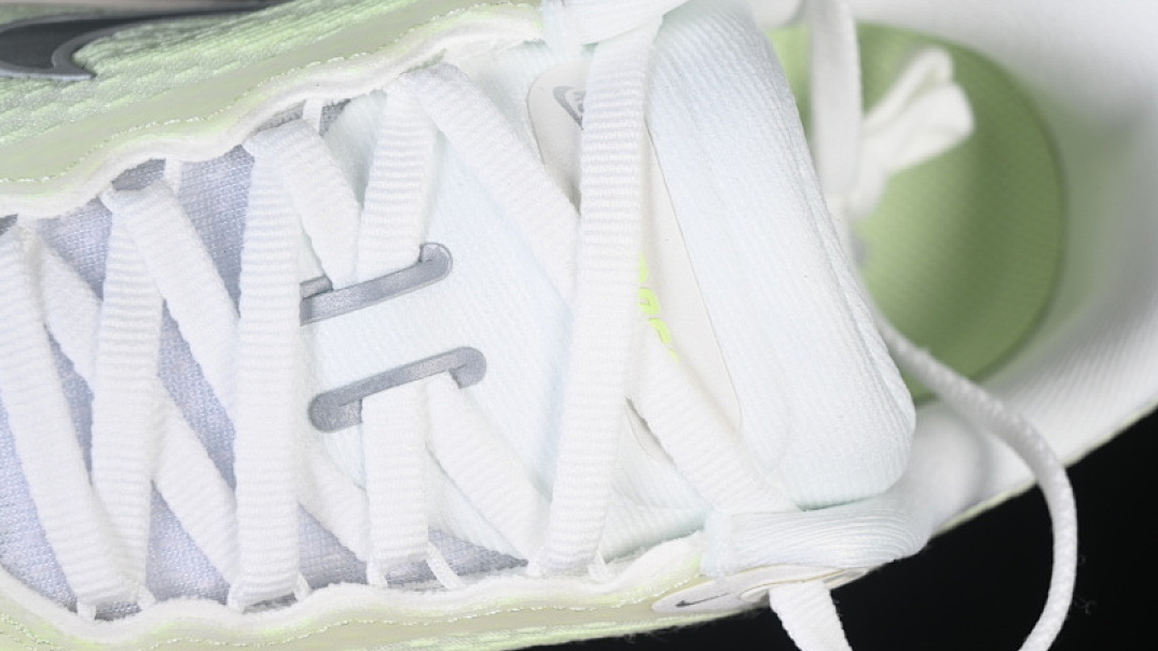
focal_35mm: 79
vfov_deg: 15.3
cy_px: 271
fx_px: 2426
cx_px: 578
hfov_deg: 26.9
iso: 160
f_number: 7.1
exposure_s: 1/80
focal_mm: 50
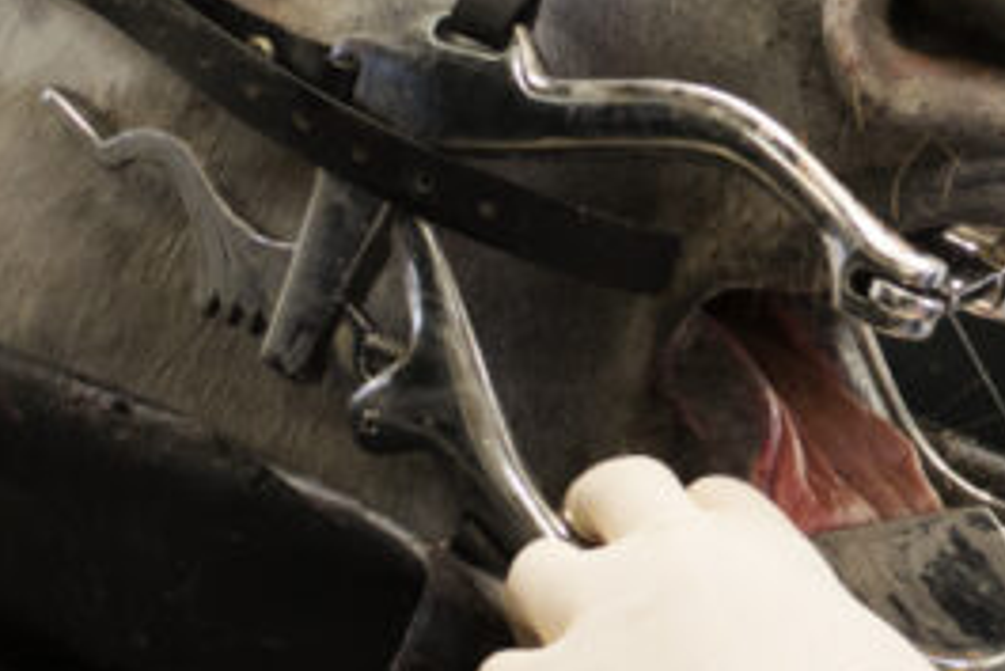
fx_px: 6145
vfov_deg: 6.2
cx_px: 1263
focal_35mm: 220
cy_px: -146
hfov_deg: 9.2
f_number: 5
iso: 800
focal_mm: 38
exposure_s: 1/25
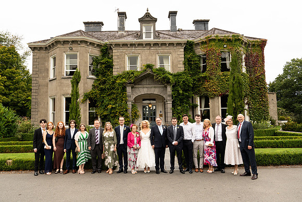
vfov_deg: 49.6
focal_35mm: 26
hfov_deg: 69.4
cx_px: 151
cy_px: 101
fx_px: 218
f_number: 5.6
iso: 200
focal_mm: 26
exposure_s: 1/200
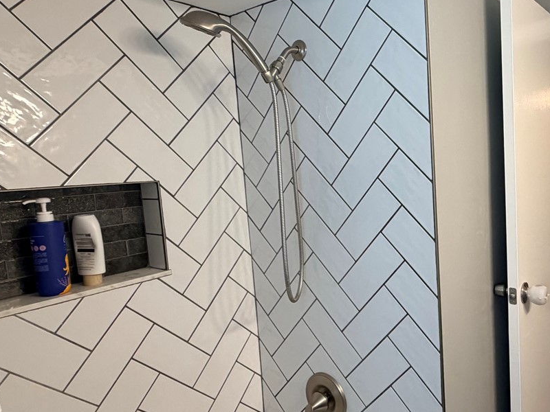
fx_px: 445
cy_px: 210
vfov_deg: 49.7
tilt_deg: -5.4
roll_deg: +3.4
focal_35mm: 28
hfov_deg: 61.5
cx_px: 377
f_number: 2.2
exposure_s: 1/120
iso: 320
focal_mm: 2.22
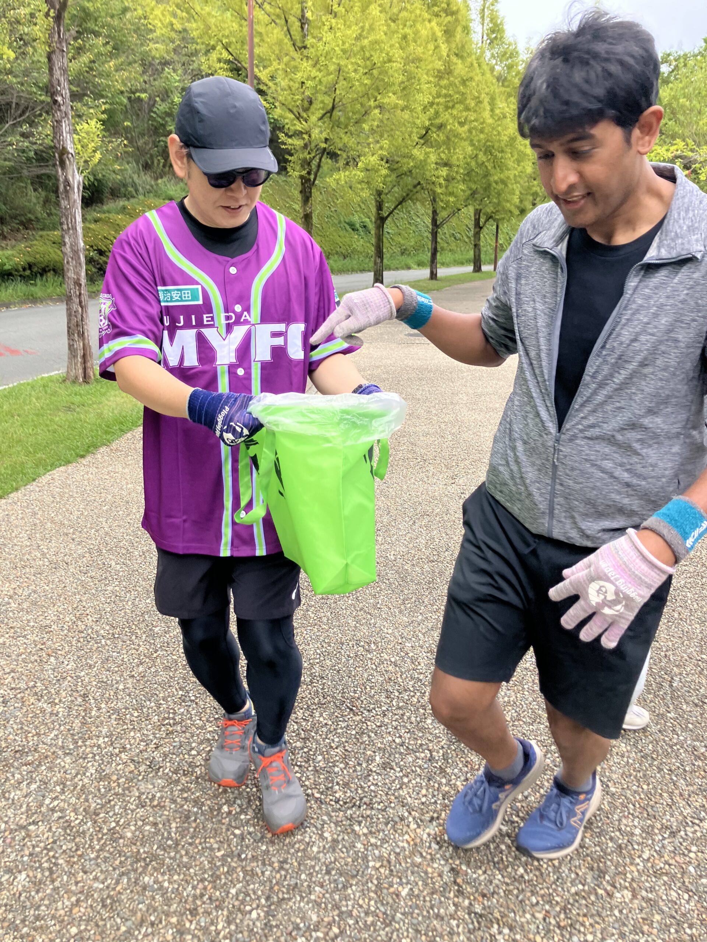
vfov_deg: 63.4
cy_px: 471
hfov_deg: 49.7
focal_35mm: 28
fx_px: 762
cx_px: 354
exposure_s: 1/136
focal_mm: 3.99
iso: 25
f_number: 1.8
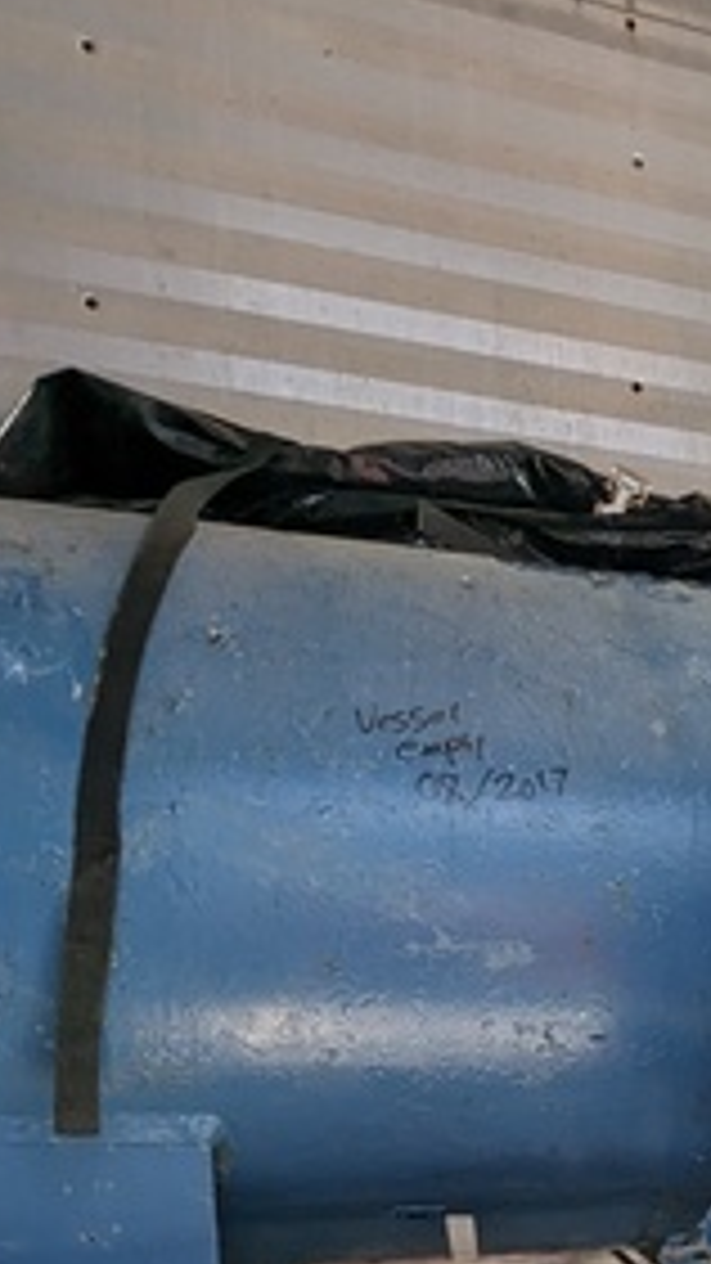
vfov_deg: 42.4
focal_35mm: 44
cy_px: 1145
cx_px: 1161
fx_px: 1475
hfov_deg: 21.2
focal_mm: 2.35
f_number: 2.2
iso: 52
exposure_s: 1/273
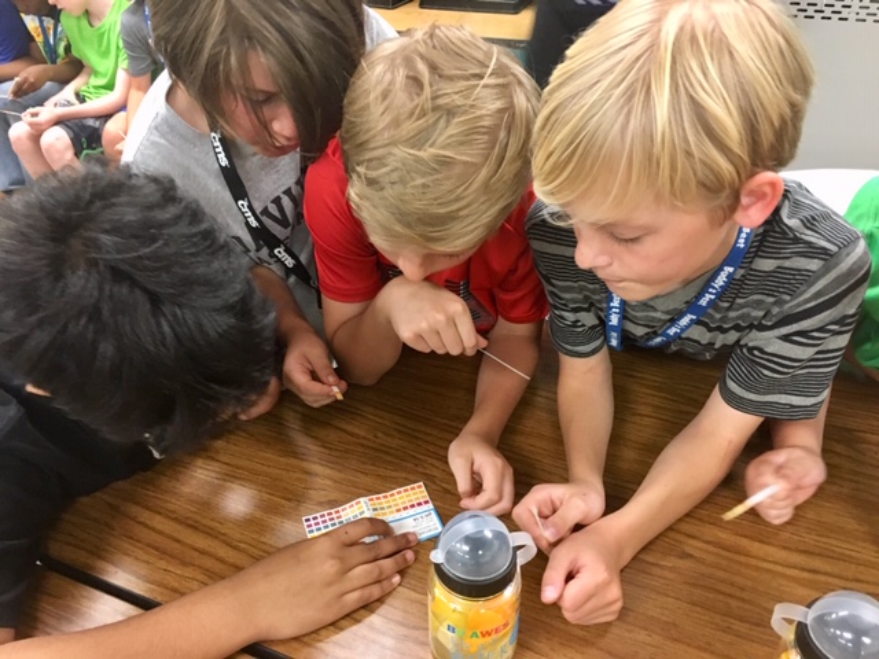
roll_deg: +2.8
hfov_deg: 61.7
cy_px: 330
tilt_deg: -34.8
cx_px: 440
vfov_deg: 48.2
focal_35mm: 29
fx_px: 736
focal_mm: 4.15
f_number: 2.2
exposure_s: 1/24
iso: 200
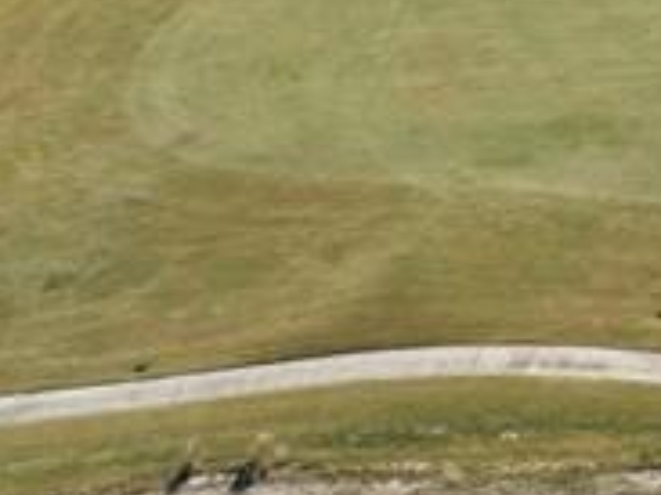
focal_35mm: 134
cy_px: -668
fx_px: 2557
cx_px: 1662
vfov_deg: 9.8
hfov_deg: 11.6
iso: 140
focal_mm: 12.29
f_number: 2.8
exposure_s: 1/2000
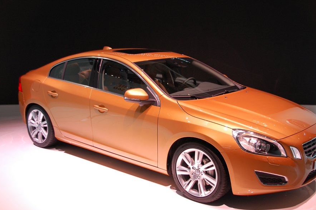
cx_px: 166
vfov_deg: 29.8
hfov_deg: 43.6
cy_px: 109
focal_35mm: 45
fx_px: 395
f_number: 5
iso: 400
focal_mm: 26
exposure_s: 1/100
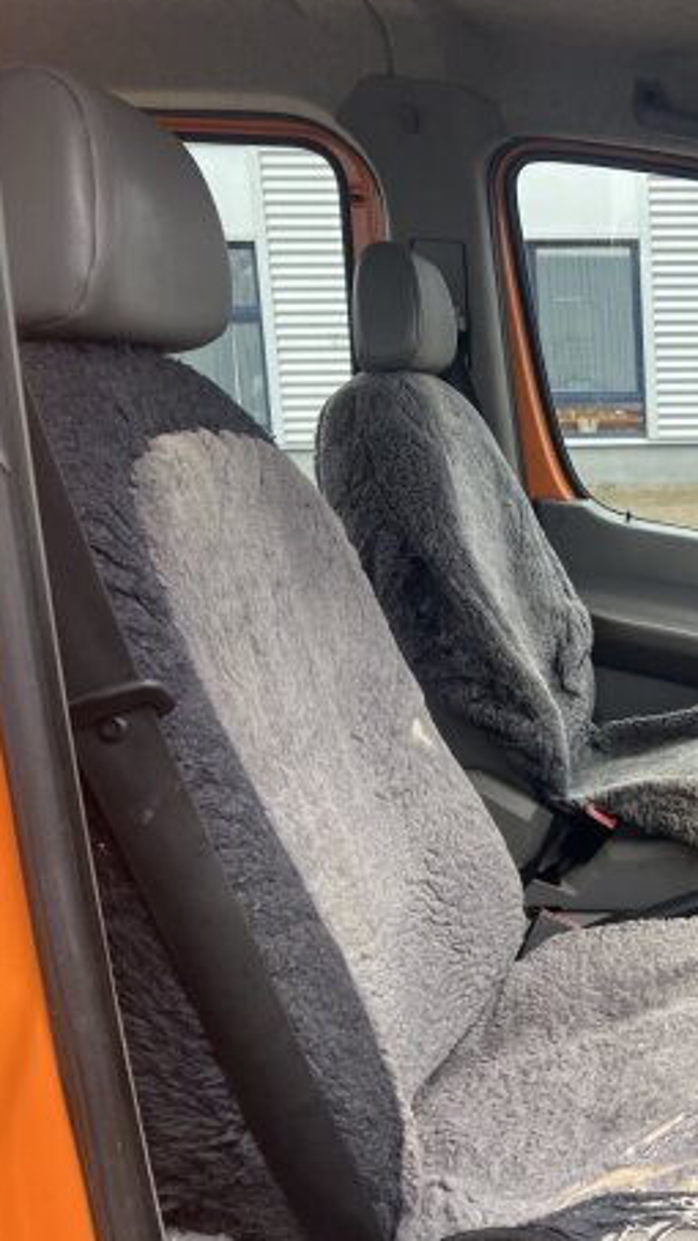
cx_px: 813
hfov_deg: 26.7
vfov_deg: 50.5
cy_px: 638
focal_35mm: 40
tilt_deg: -7.4
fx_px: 1315
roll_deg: +0.3
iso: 50
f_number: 1.5
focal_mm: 5.7
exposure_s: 1/121
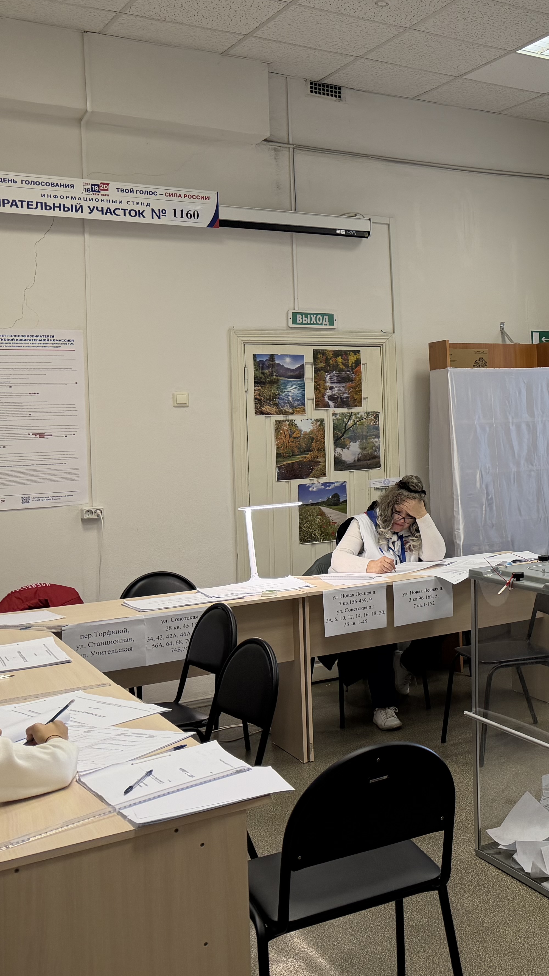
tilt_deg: -0.8
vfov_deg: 48.2
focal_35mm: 42
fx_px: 1087
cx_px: 696
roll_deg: +1.7
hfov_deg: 24.9
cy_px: 409
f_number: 1.78
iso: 160
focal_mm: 6.76
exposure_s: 1/100
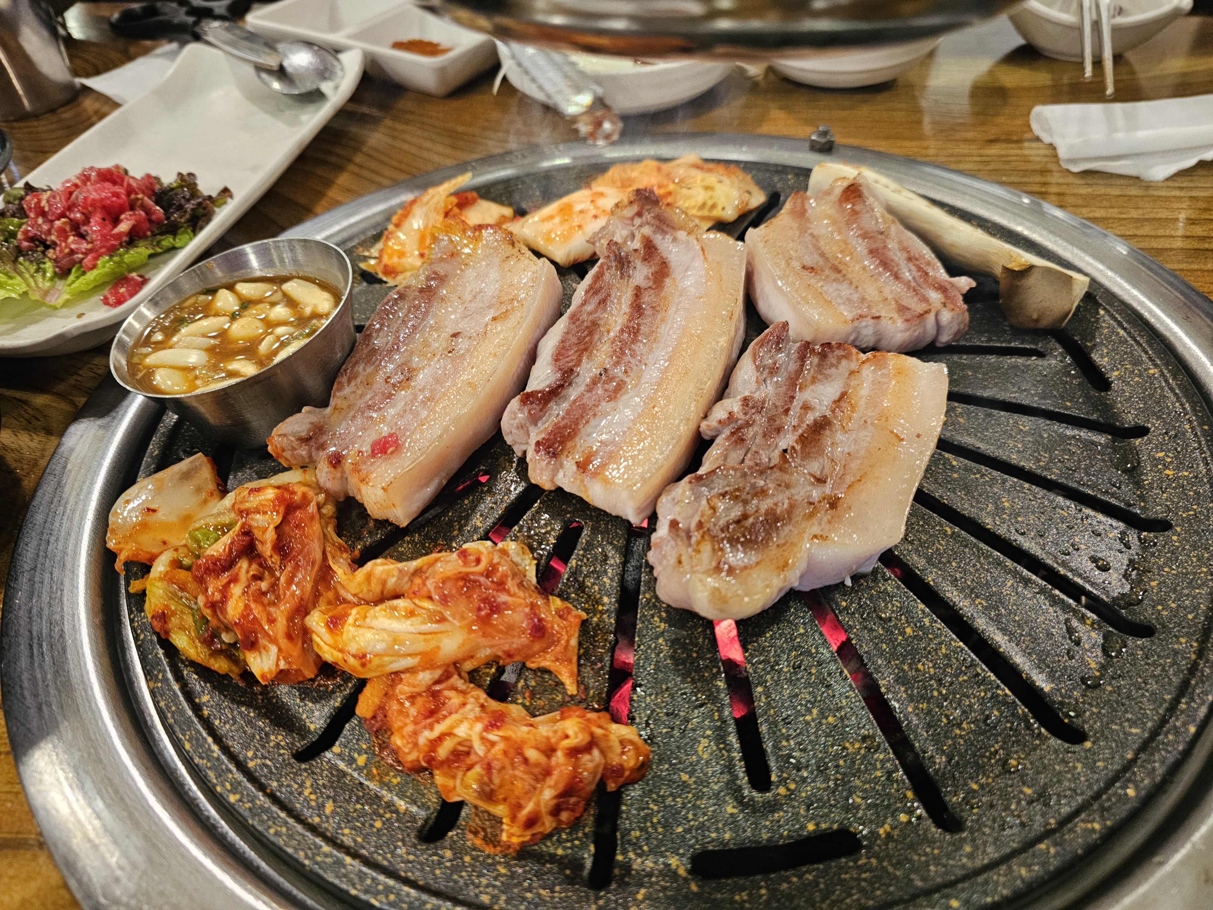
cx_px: 606
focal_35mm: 23
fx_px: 806
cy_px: 455
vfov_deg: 58.9
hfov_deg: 73.9
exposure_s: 1/60
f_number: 1.7
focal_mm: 6.3
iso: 500
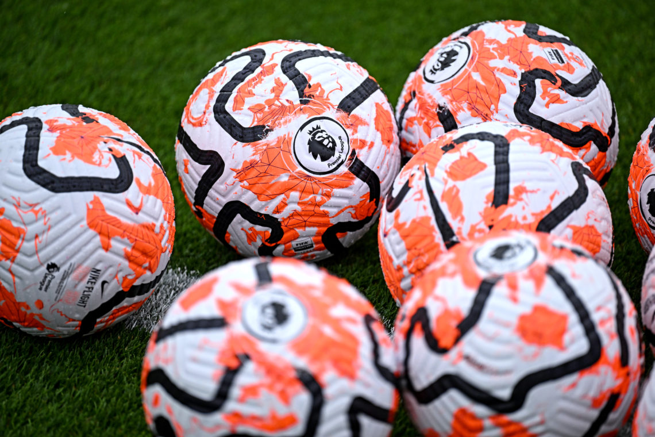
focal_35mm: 200
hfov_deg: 10.3
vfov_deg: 6.9
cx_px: 328
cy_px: 218
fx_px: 3639
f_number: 2.8
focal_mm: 200
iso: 800
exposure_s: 1/13000
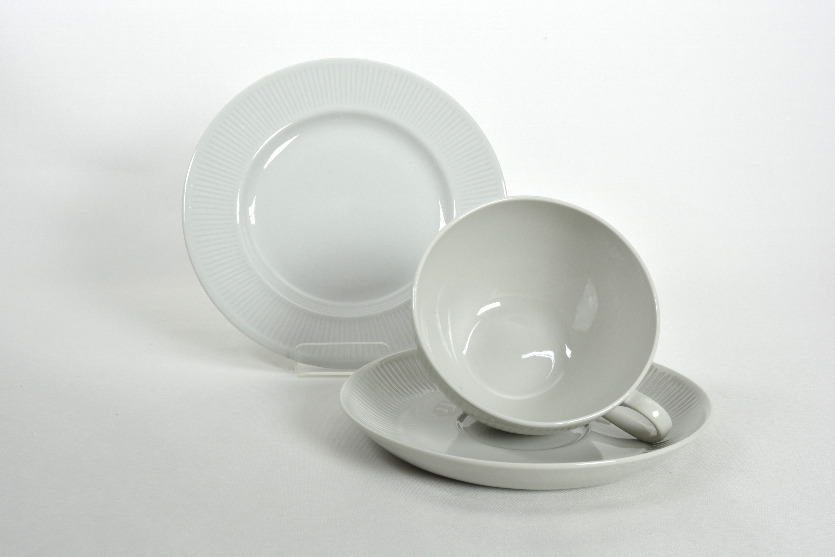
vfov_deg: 29.9
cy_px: 278
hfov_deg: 43.6
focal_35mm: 45
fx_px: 1044
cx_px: 418
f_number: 22
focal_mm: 30
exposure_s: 1/2
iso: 400
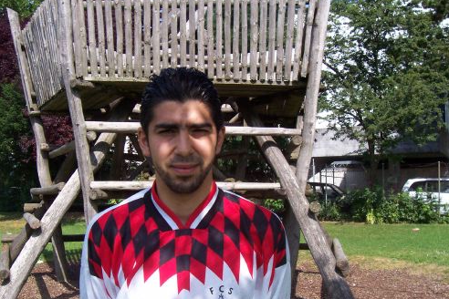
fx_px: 574
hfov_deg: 42.7
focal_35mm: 46
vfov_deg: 29.0
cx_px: 204
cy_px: 200
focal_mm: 5.6
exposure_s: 1/307
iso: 80
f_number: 5.1
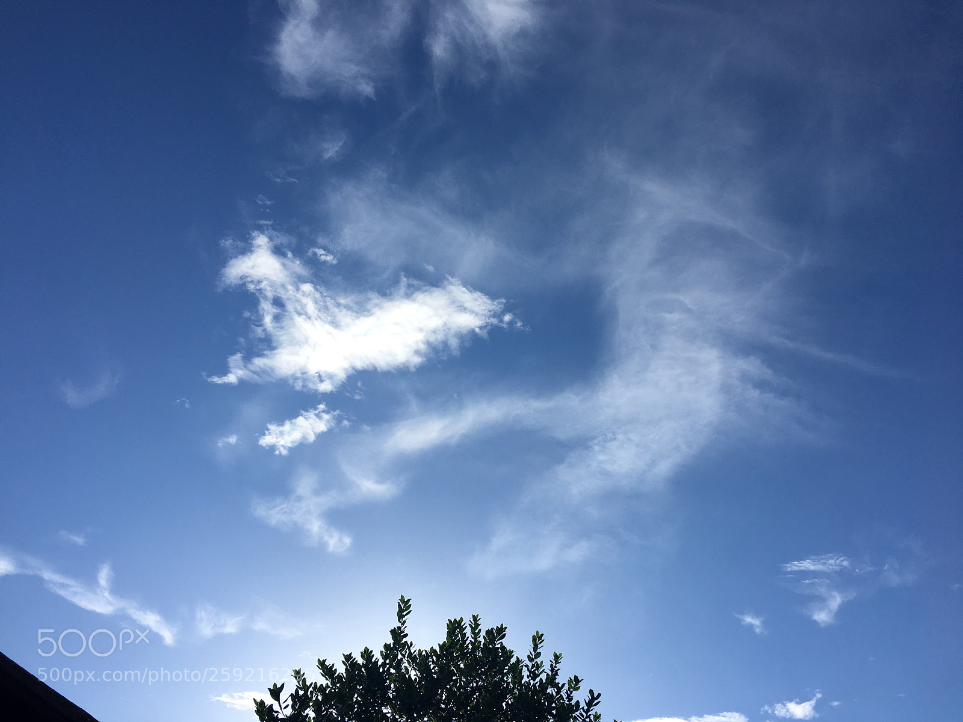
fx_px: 807
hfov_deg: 61.7
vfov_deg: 48.2
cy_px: 361
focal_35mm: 29
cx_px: 482
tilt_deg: +53.8
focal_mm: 4.15
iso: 25
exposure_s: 1/2404
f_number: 2.2
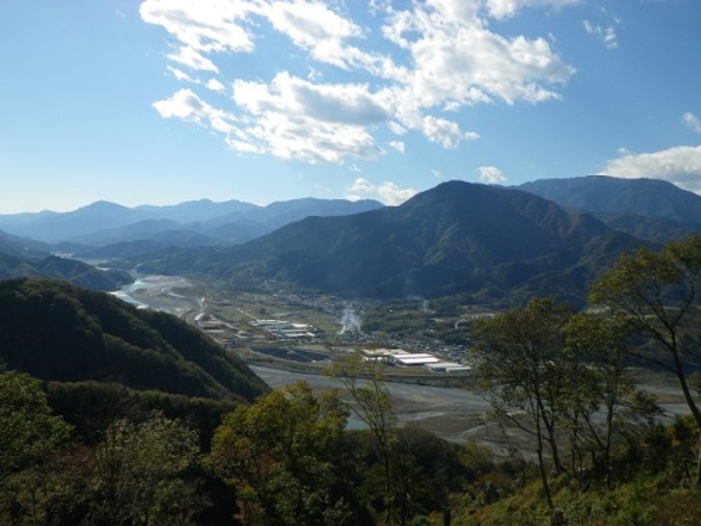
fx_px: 567
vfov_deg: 49.7
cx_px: 350
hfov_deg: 63.4
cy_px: 263
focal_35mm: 28
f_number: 4.2
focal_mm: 5
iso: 80
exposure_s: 1/800
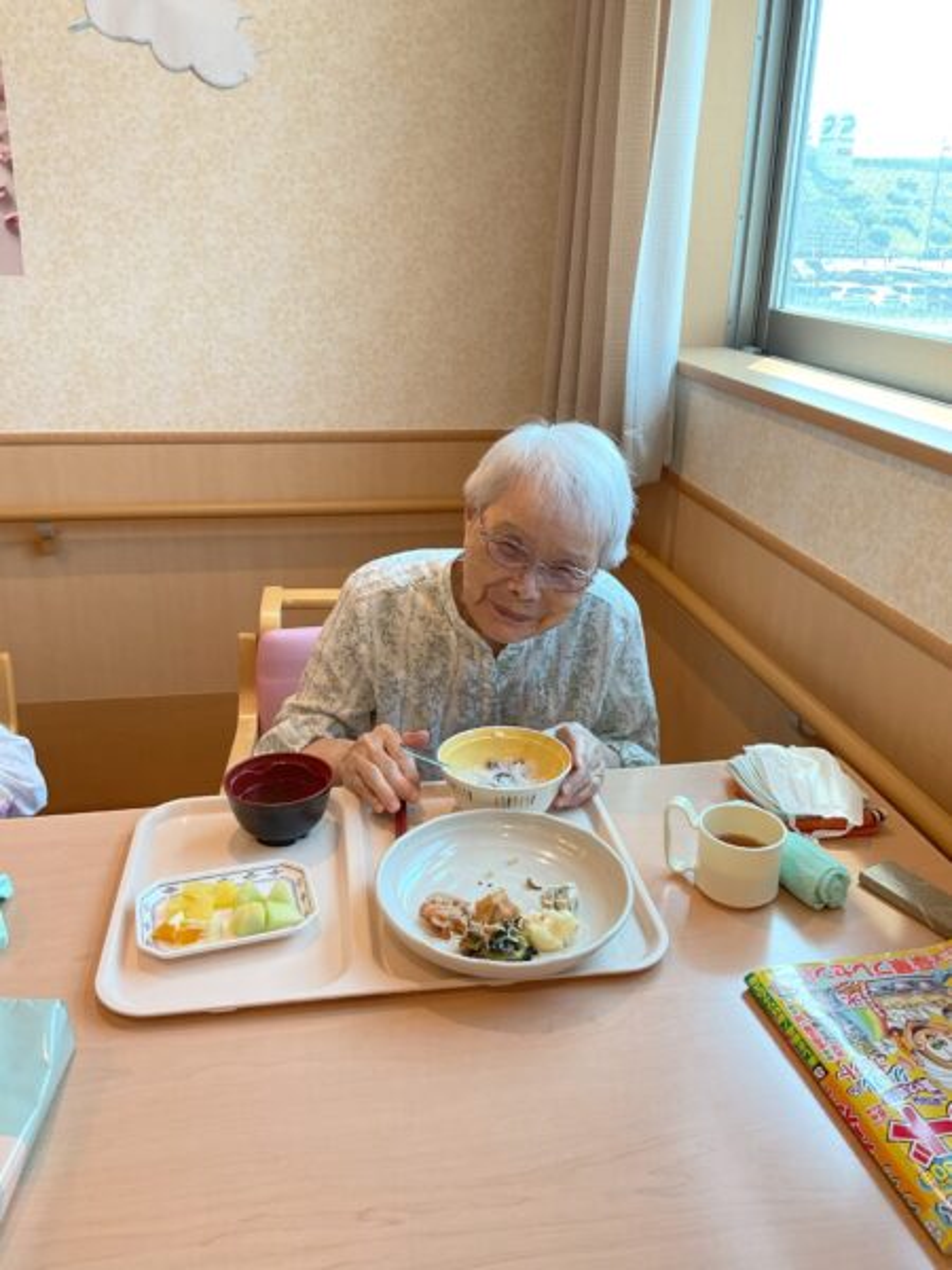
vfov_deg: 61.7
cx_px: 476
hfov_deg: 48.2
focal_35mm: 29
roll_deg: -0.2
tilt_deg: -20.0
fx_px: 1063
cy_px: 635
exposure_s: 1/120
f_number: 1.8
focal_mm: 3
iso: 40
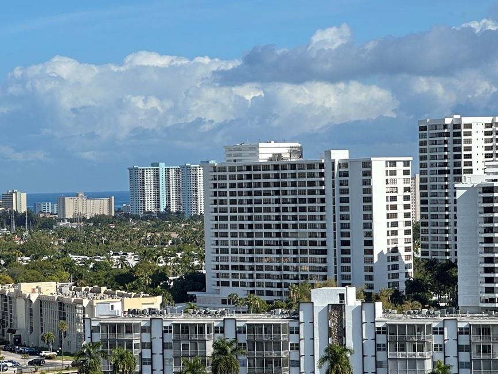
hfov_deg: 13.8
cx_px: 120
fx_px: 2043
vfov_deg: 10.4
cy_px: 313
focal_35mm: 142
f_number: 2.8
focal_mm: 9
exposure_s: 1/867
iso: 32
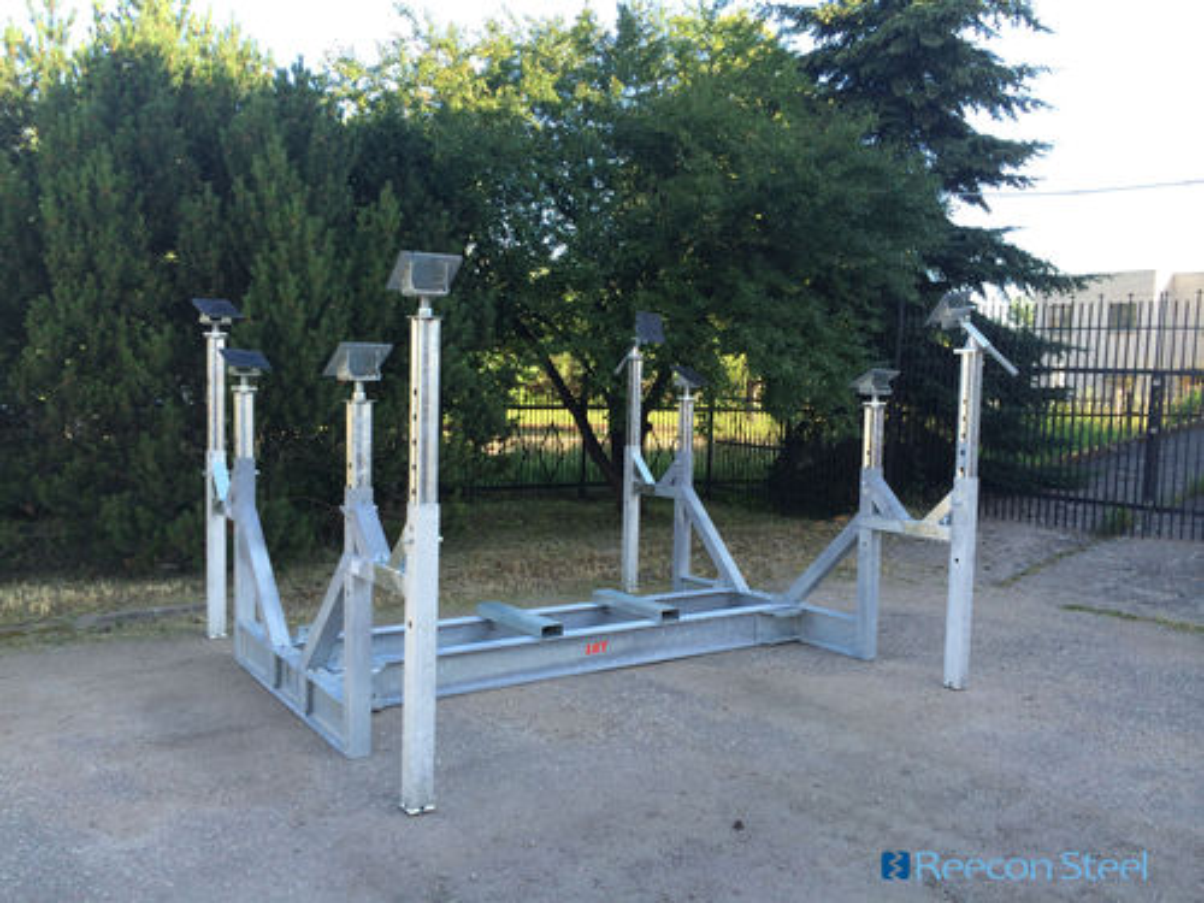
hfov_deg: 60.0
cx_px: 602
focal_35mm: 30
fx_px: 1043
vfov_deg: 46.8
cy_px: 452
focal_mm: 4.12
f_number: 2.2
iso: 32
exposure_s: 1/223
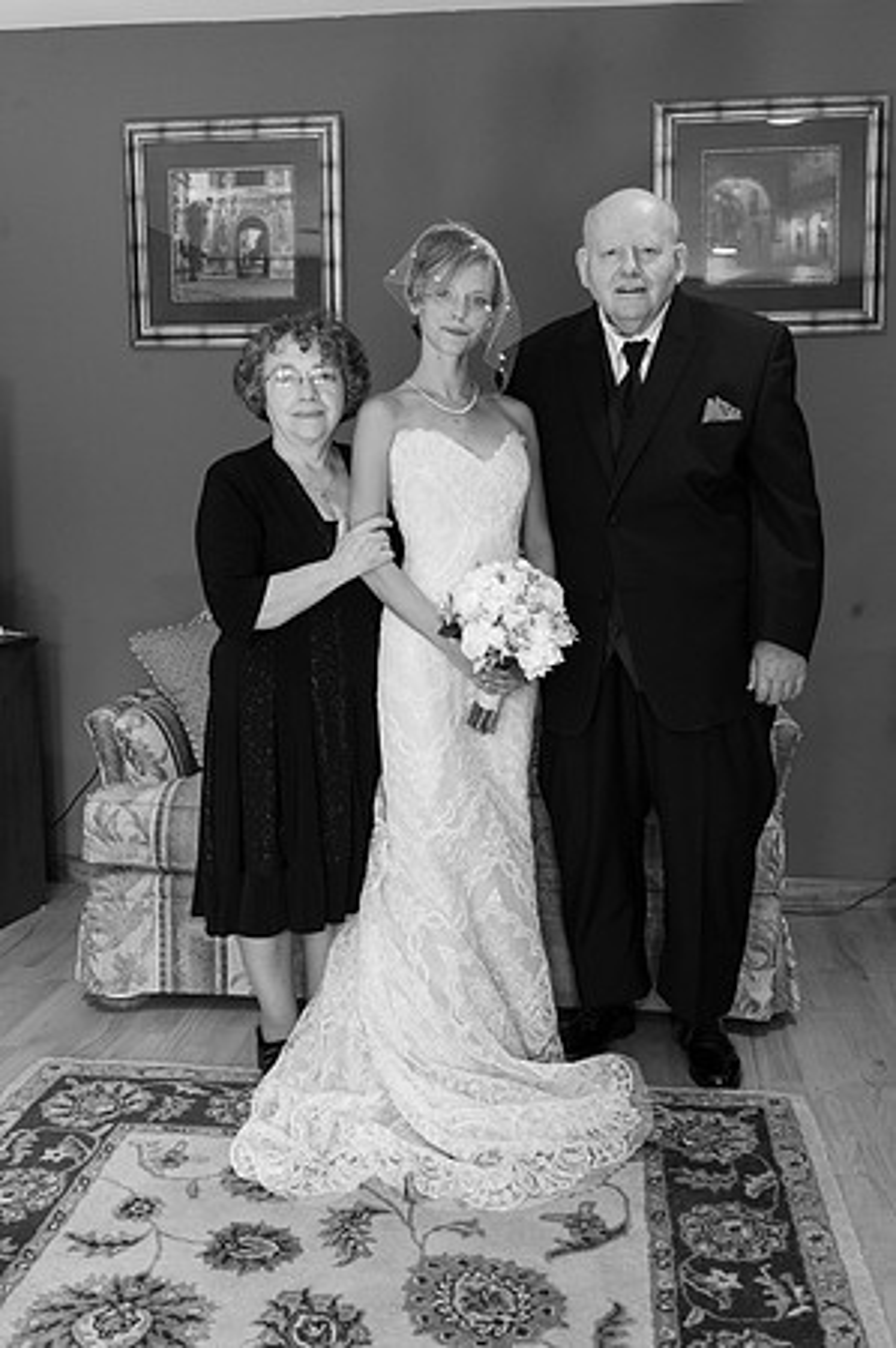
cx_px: 448
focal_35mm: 36
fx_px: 1347
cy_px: 674
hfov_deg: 36.8
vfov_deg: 53.2
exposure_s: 1/80
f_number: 5.6
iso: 2200
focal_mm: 36
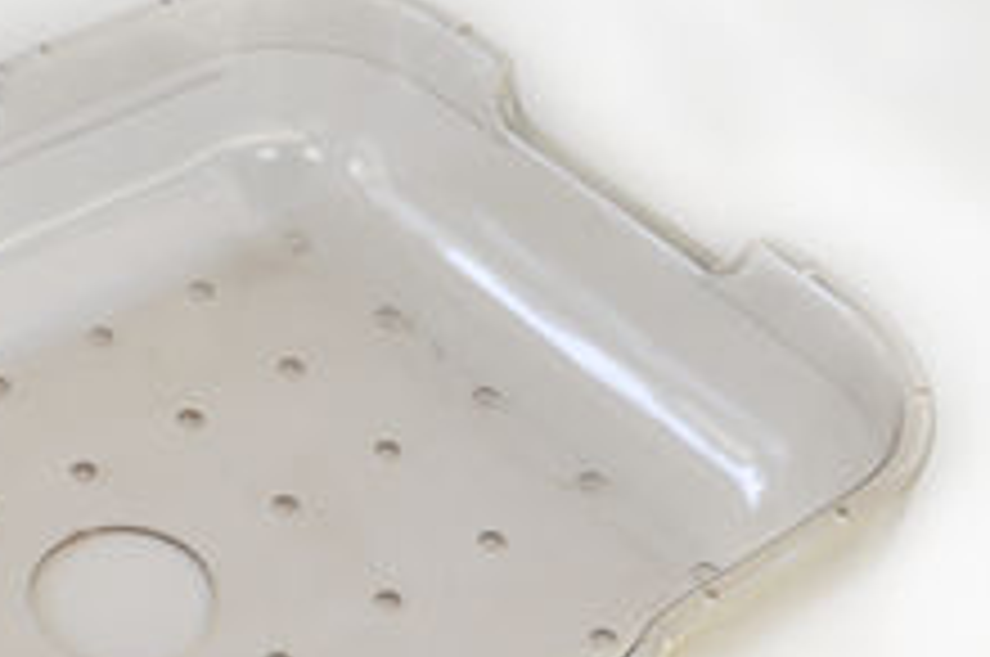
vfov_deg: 17.9
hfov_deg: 25.7
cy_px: 590
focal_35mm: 75
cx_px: 14
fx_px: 2059
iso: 200
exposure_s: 1/160
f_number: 6.3
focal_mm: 22
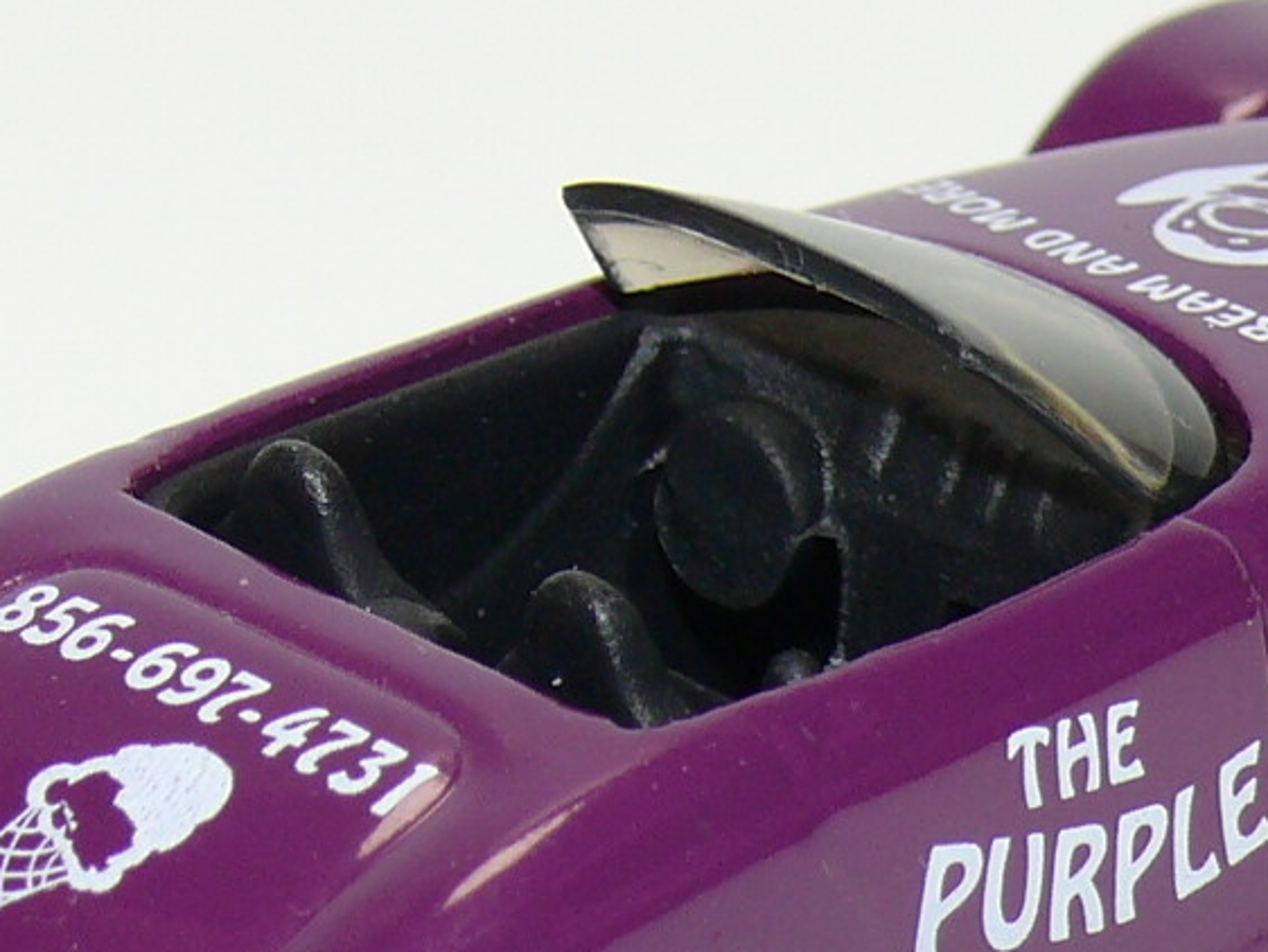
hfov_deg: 6.8
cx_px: 921
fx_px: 10737
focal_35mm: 293
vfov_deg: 5.1
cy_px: 589
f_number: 4
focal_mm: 13.6
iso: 100
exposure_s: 1/30
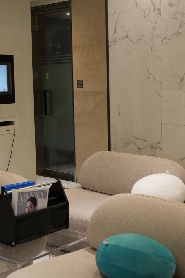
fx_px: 486
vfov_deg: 31.9
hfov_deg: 21.6
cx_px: 82
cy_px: 131
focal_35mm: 63
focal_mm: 31
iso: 400
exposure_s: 1/40
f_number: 4
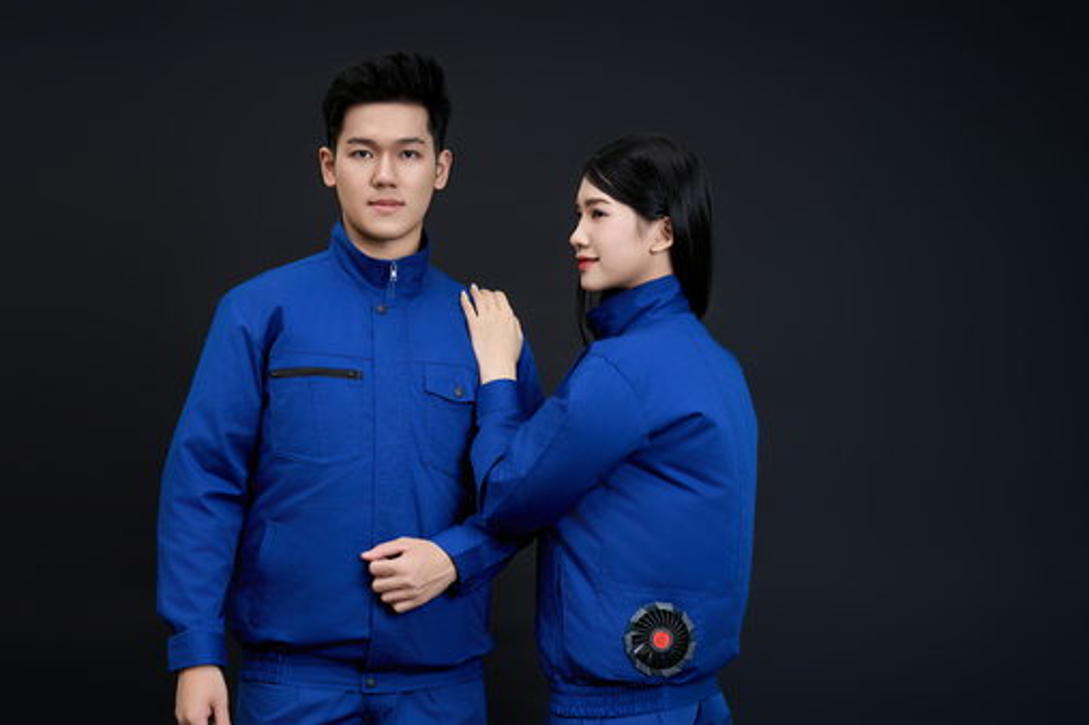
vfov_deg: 20.8
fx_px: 1968
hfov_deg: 30.9
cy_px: 427
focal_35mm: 65
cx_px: 508
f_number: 5
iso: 200
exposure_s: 1/200
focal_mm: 55.1
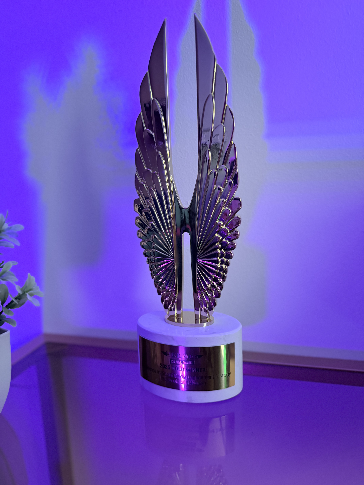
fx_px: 336
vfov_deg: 71.6
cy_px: 242
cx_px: 182
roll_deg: +3.0
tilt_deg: -10.0
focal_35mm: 24
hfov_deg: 56.8
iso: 500
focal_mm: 6.76
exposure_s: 1/60
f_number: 1.78
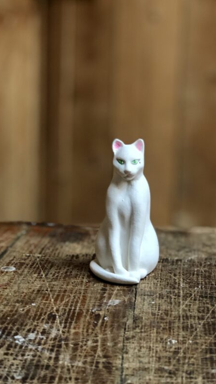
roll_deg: -1.7
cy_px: 194
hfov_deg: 19.1
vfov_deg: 33.3
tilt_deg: -11.8
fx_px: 641
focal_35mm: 63
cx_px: 125
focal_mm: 6.6
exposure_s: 1/33
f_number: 2.8
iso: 250
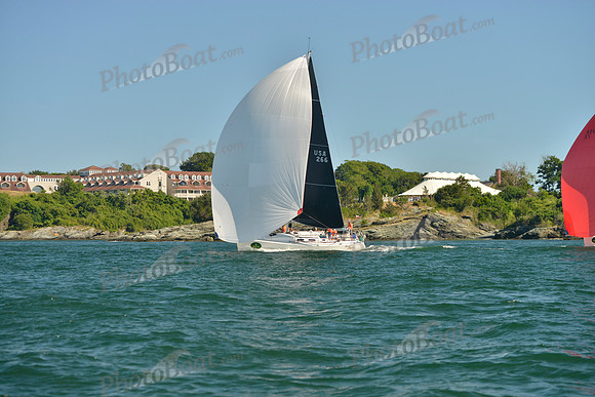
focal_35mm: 78
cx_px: 298
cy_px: 198
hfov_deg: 26.0
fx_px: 1289
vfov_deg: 17.5
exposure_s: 1/1250
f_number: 5
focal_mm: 78
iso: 400
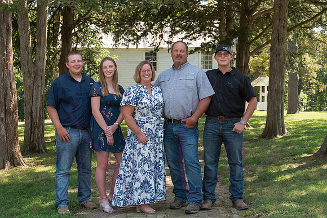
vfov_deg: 21.9
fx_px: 563
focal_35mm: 62
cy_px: 109
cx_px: 164
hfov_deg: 32.4
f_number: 8
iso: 500
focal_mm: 62
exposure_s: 1/200
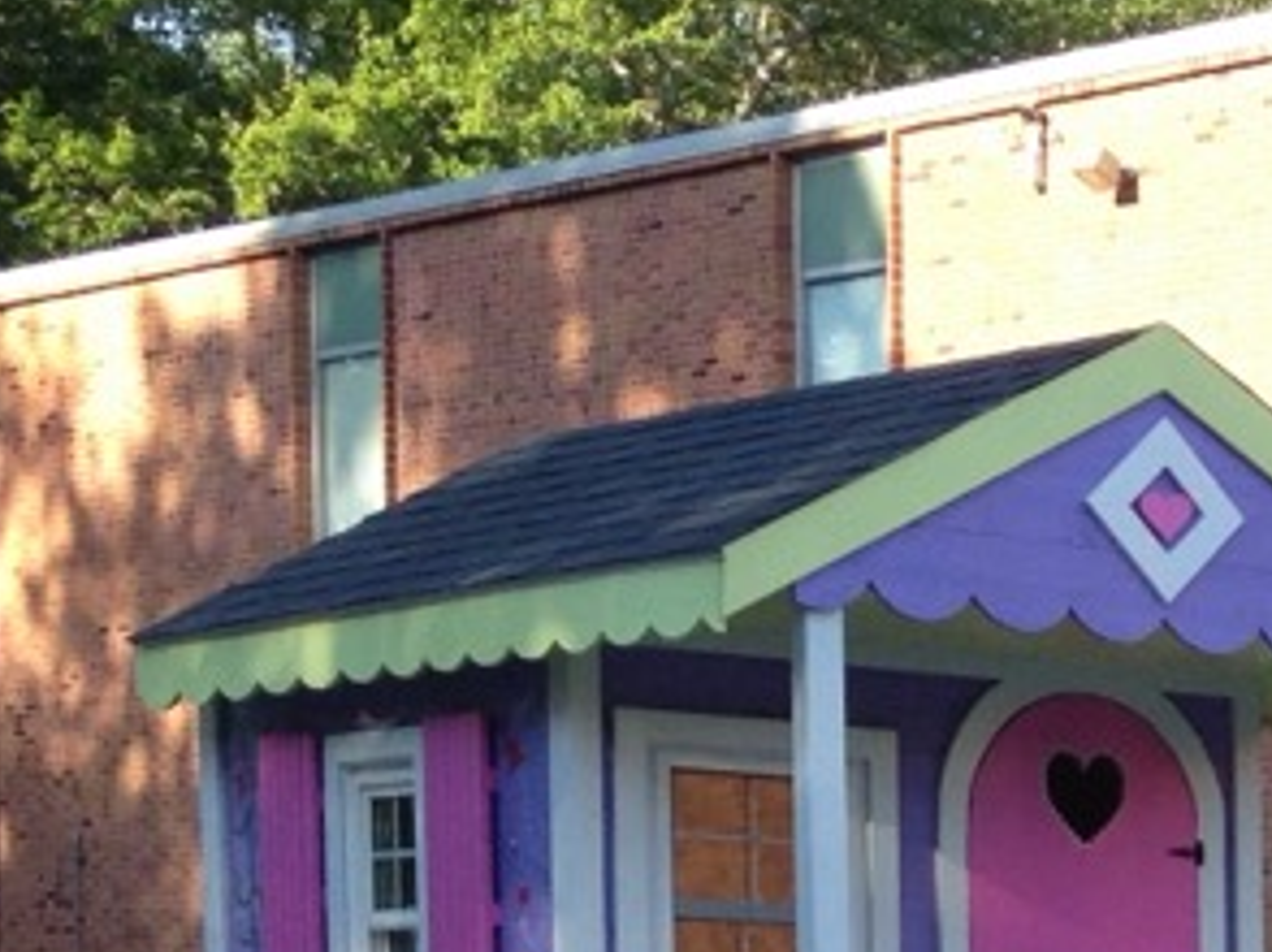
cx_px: 2181
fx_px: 5250
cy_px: 1432
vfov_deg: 10.0
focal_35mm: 143
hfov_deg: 12.7
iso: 50
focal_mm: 4.28
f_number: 2.4
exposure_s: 1/326
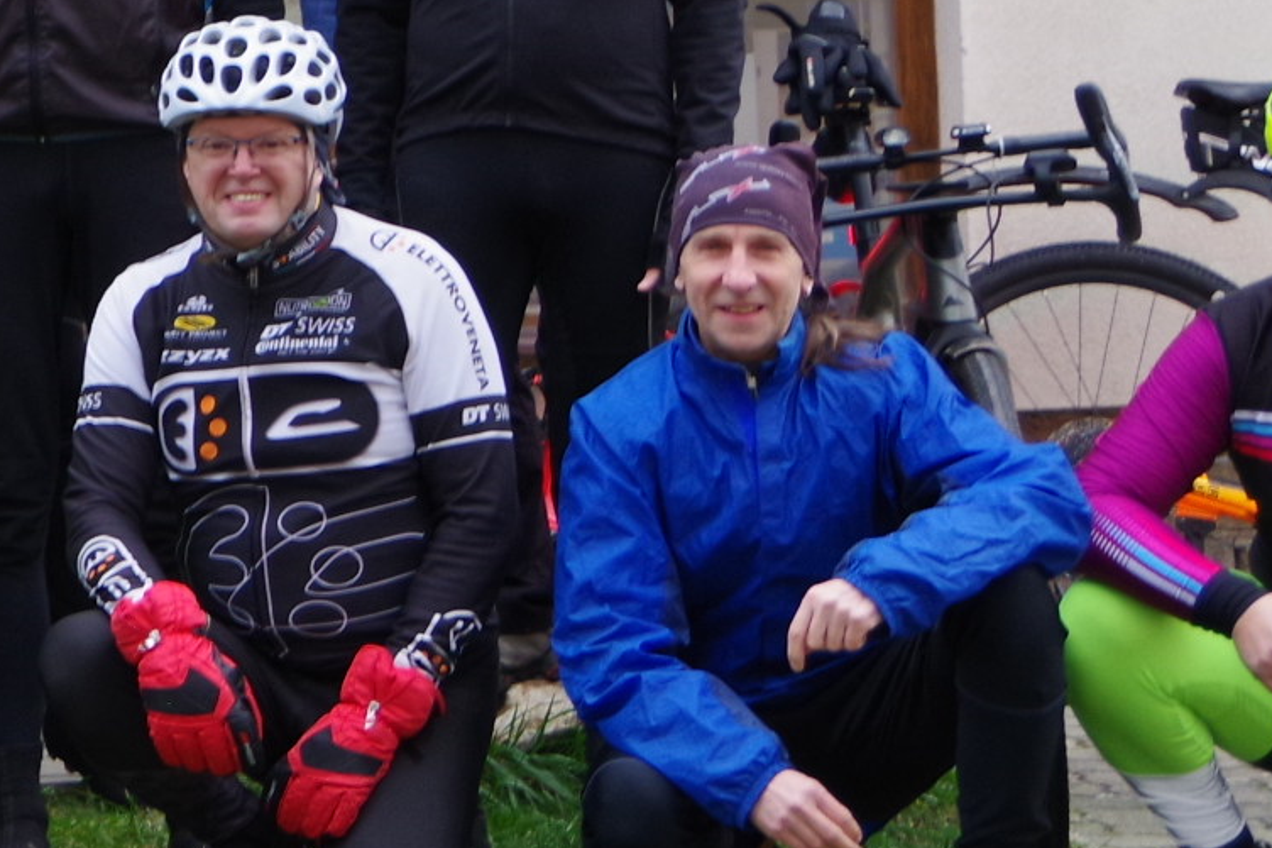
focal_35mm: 188
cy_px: -22
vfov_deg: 7.3
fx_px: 6641
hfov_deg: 10.4
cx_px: -822
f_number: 4.5
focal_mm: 31
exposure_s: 1/100
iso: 400
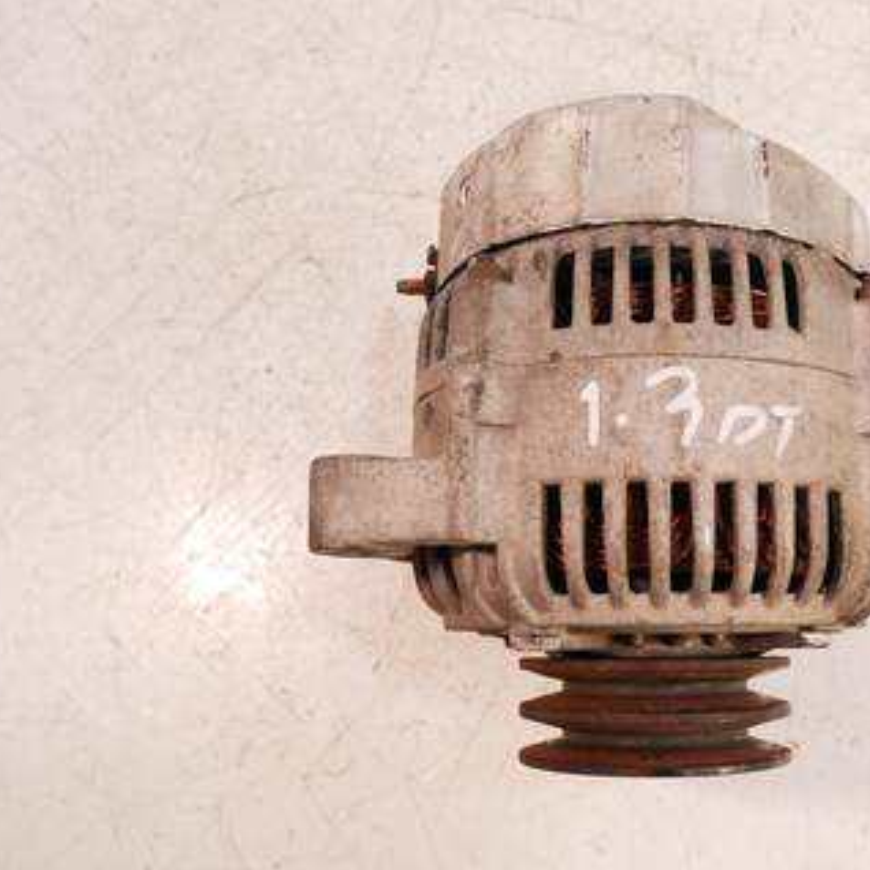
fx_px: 910
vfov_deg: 51.0
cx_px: 613
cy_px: 490
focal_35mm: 32
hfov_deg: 49.7
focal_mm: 12
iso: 1000
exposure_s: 1/125
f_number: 3.5
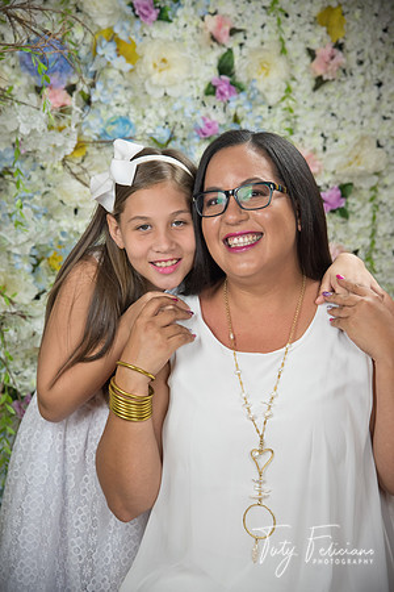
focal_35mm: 85
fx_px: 1395
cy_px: 296
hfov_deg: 16.1
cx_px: 197
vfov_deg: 23.9
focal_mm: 85
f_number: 5
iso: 1250
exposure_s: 1/125
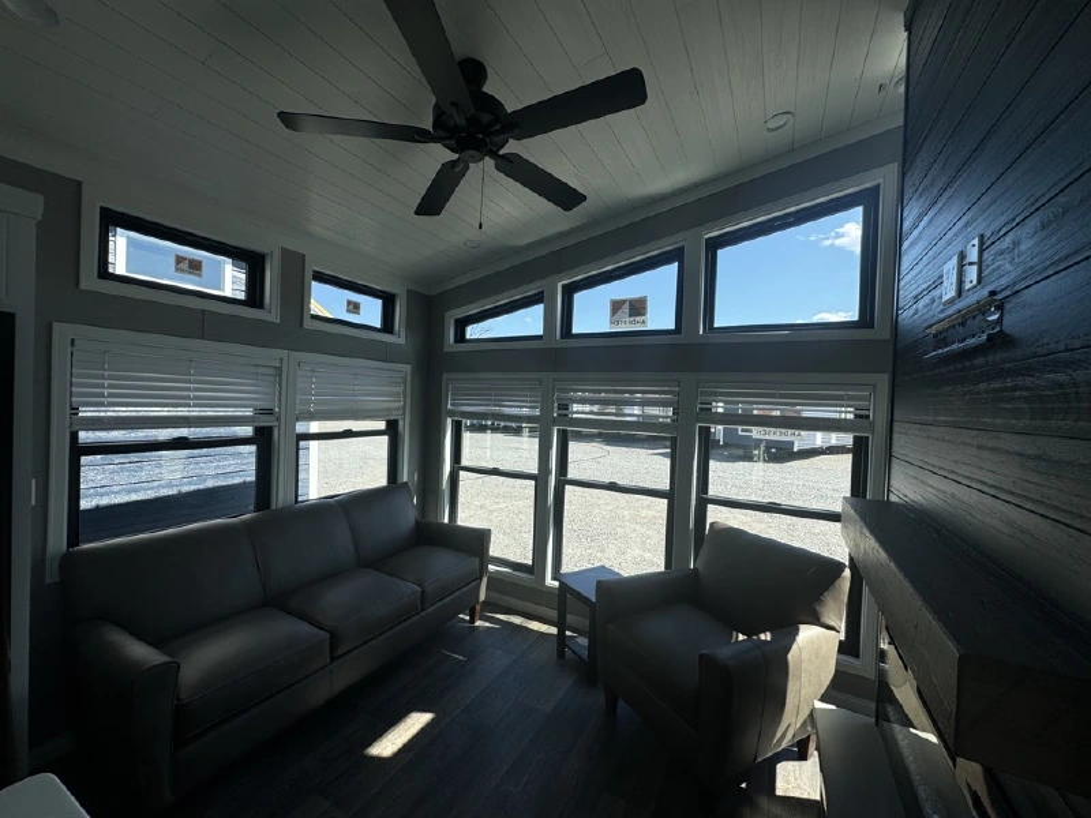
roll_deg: -2.9
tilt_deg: -1.5
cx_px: 546
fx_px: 441
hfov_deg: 102.1
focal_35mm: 14
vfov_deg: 85.7
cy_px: 409
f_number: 2.2
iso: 50
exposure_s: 1/636
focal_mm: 2.22
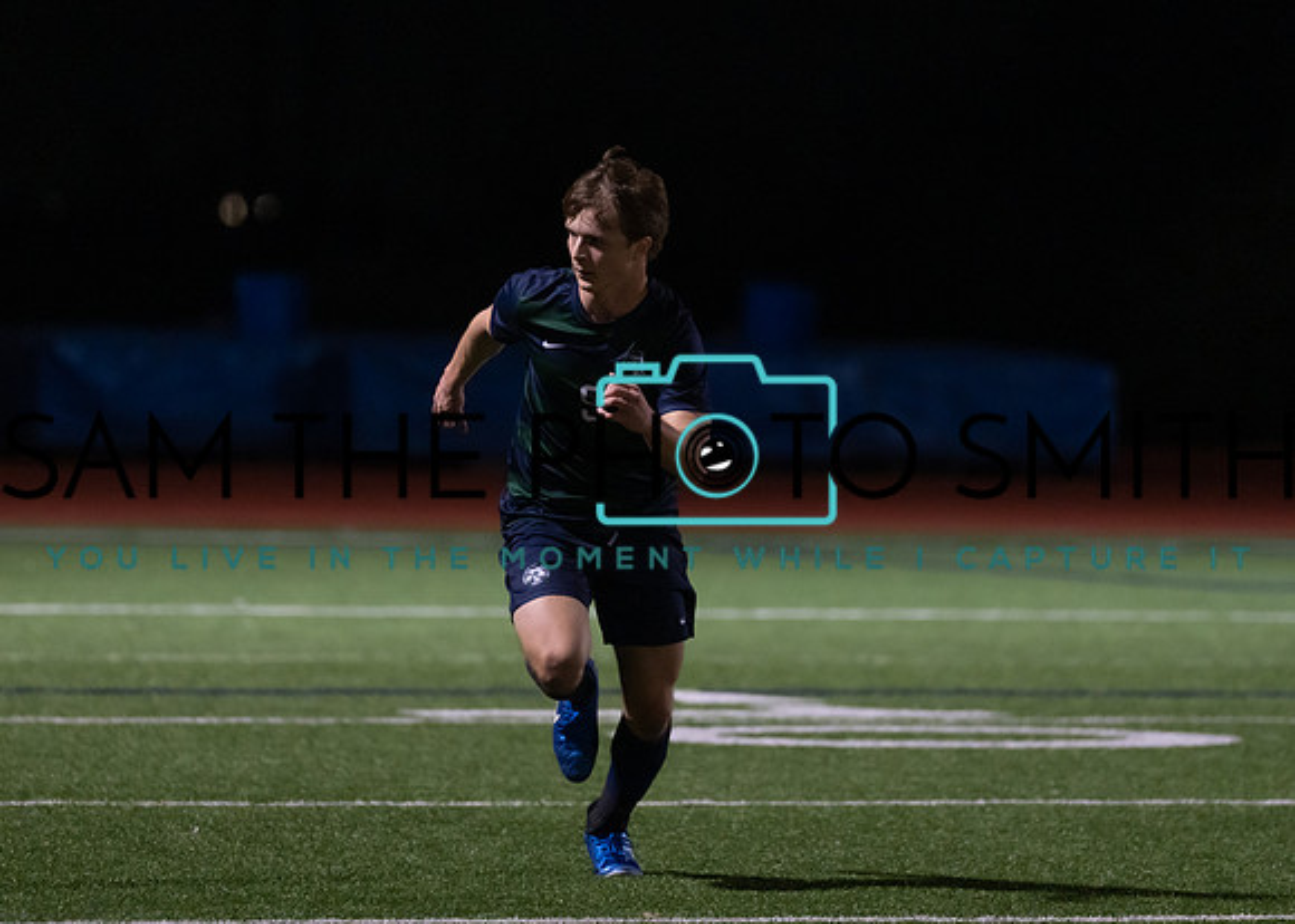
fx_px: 11924
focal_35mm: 324
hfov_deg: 6.2
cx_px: 633
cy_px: 349
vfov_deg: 4.4
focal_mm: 200
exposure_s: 1/1000
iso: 2000
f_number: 2.8
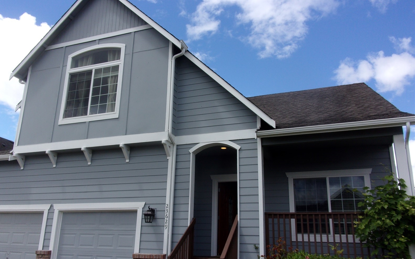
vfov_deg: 41.8
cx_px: 206
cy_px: 138
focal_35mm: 30
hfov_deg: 62.9
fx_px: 339
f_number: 10.8
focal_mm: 5.1
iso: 80
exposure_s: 1/90
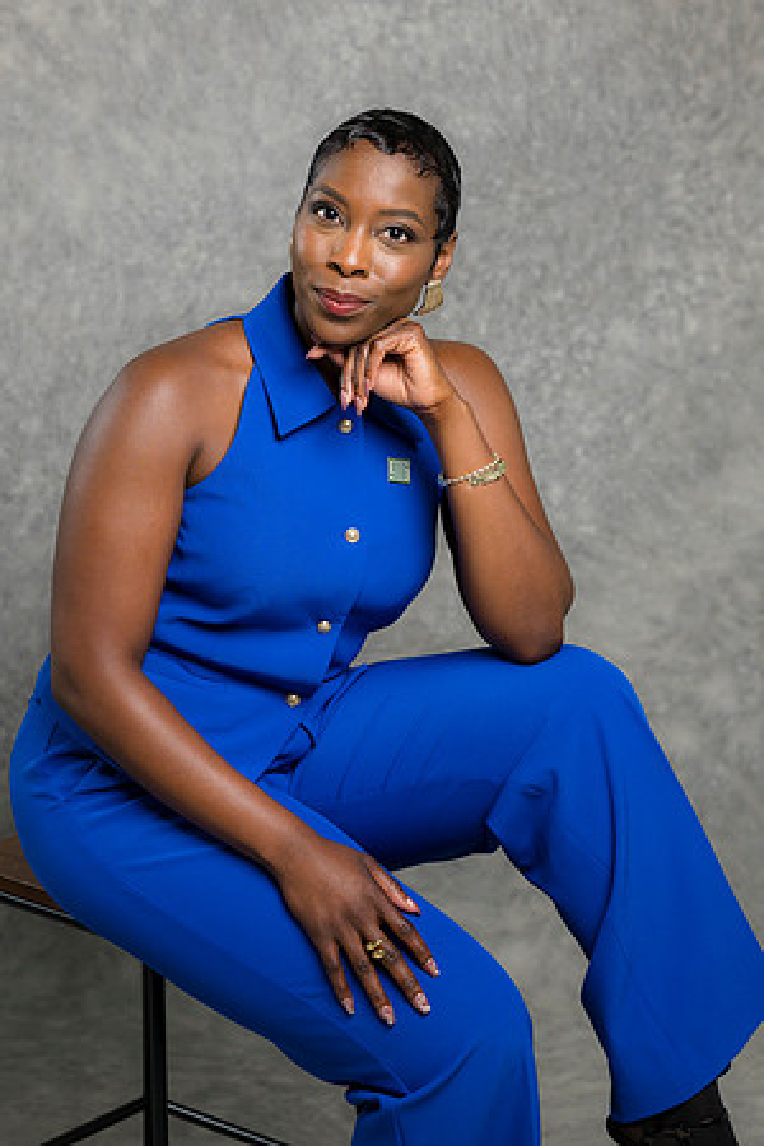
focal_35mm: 85
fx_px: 2706
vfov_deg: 23.9
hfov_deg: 16.1
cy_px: 573
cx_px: 382
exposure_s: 1/200
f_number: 5
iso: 125
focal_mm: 85
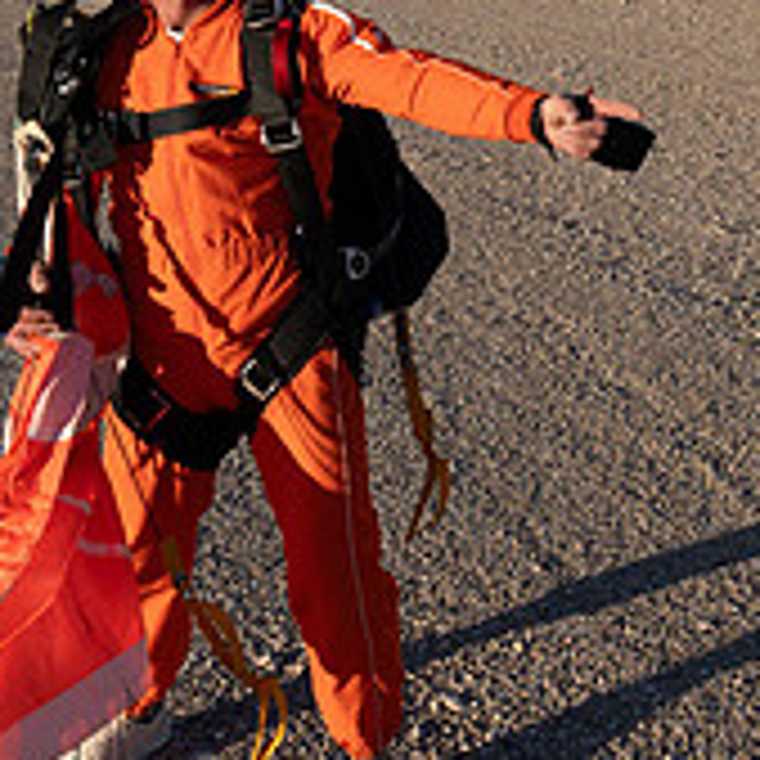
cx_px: 922
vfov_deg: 23.9
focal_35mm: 70
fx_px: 1739
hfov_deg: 22.6
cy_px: 70
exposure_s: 1/2000
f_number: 9
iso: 800
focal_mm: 24
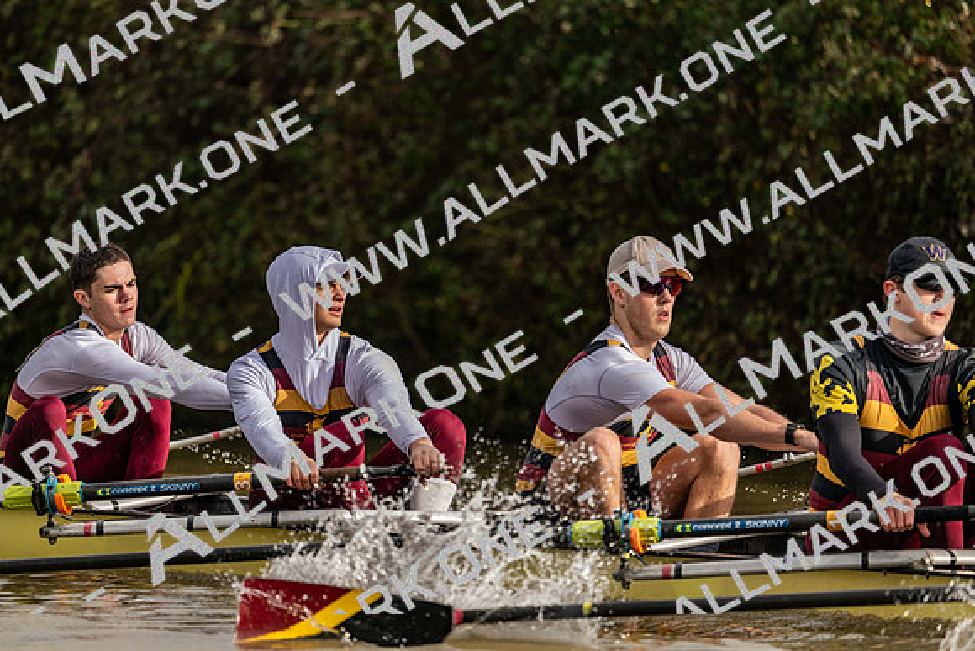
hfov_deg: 5.2
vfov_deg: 3.4
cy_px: 326
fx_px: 10835
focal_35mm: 400
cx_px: 488
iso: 360
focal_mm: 400
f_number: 4.5
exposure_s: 1/1600
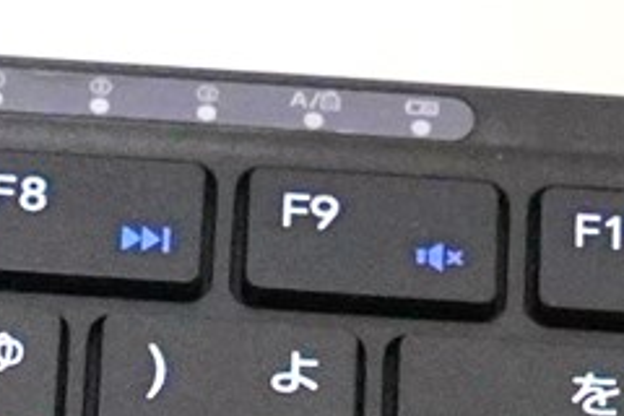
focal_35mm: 354
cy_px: 1027
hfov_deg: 5.7
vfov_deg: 3.8
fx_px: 6136
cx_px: -538
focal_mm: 29.5
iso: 3200
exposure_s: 1/80
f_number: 5.6
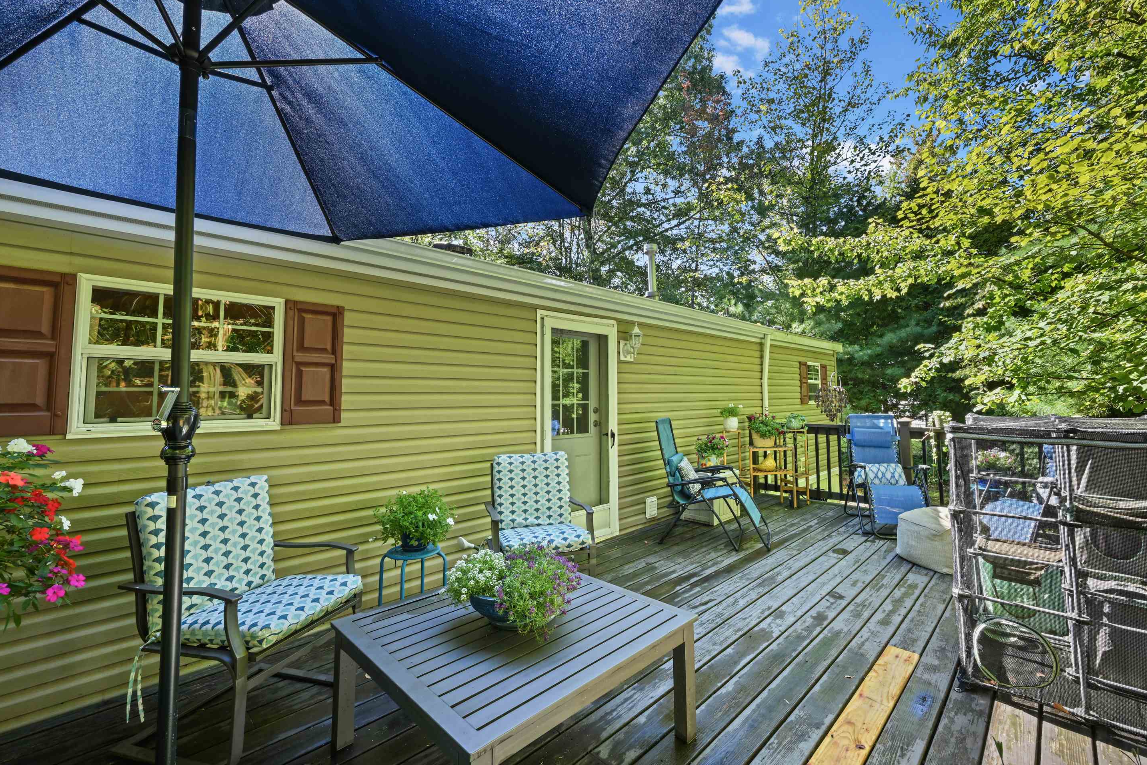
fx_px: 478
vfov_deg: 77.3
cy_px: 362
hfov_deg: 100.3
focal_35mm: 15
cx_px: 600
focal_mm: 14
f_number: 14
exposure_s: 1/2
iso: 100
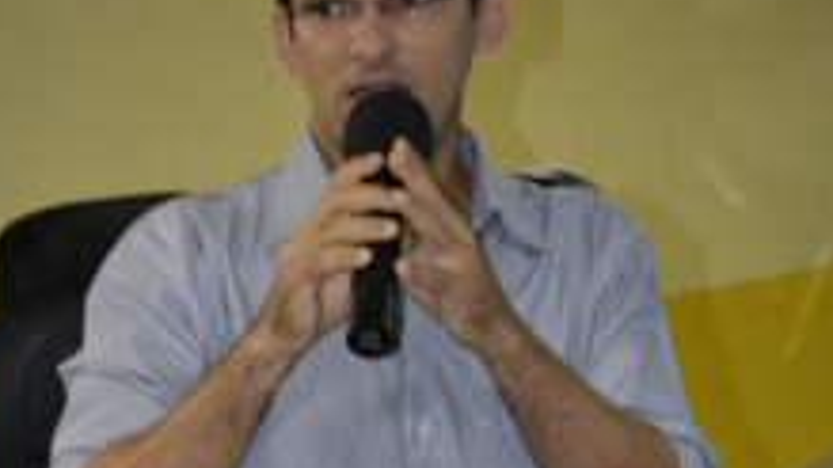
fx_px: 4354
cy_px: 464
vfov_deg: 6.1
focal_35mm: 197
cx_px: 283
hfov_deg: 10.9
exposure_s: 1/60
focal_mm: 55
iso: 3200
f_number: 5.6
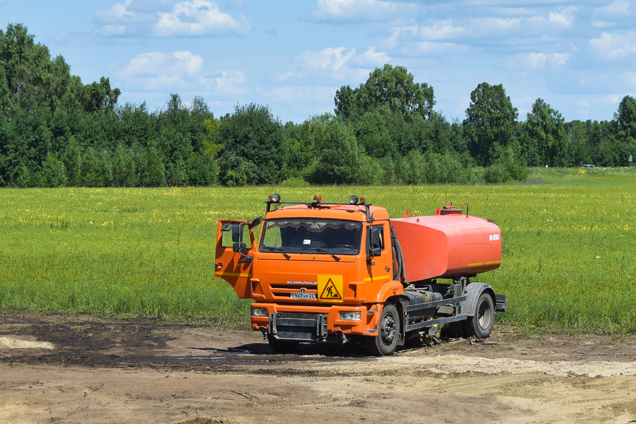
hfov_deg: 24.6
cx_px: 318
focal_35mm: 82
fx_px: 1457
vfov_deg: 16.6
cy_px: 212
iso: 200
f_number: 7.1
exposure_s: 1/1000
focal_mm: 55
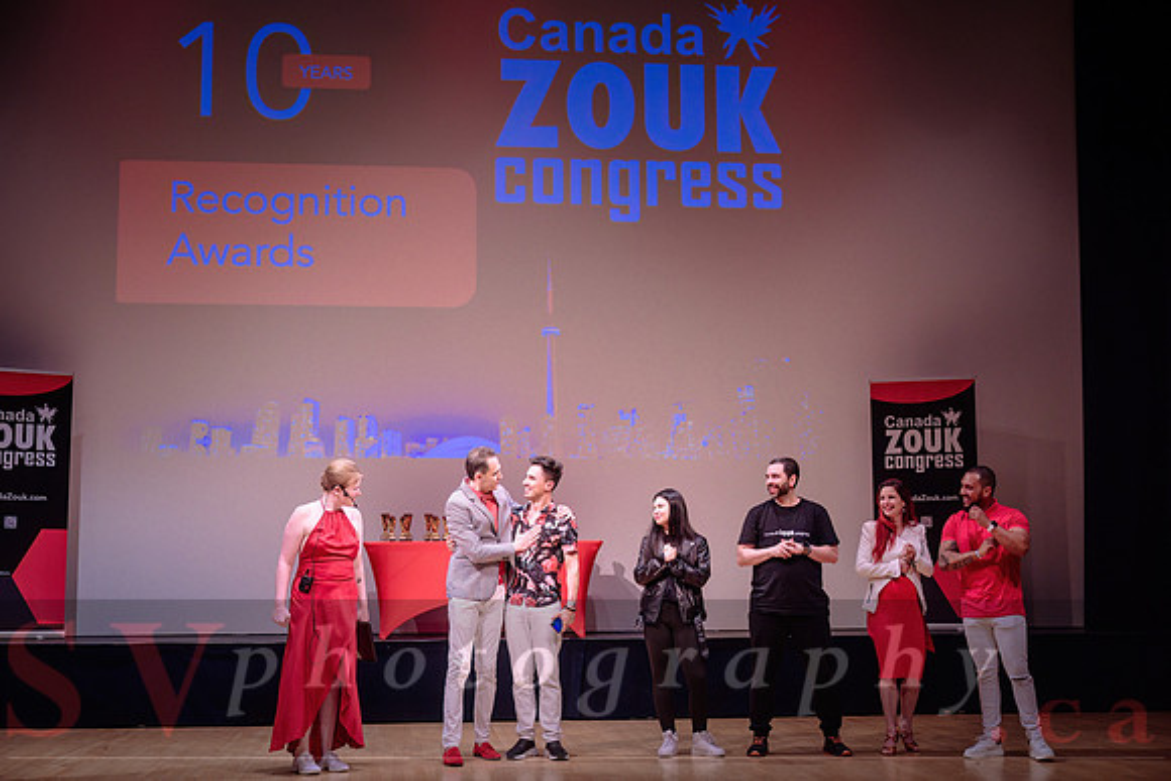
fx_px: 1541
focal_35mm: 47
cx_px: 603
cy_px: 402
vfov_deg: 28.4
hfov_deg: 41.6
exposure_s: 1/320
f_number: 3.2
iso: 1250
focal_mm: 46
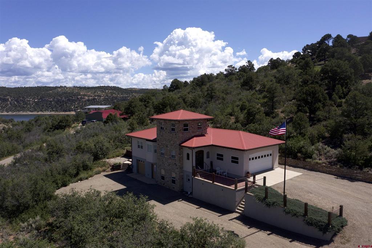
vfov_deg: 46.4
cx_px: 186
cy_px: 124
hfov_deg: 65.5
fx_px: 289
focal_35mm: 28
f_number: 6.3
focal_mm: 10.26
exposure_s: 1/640
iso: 100
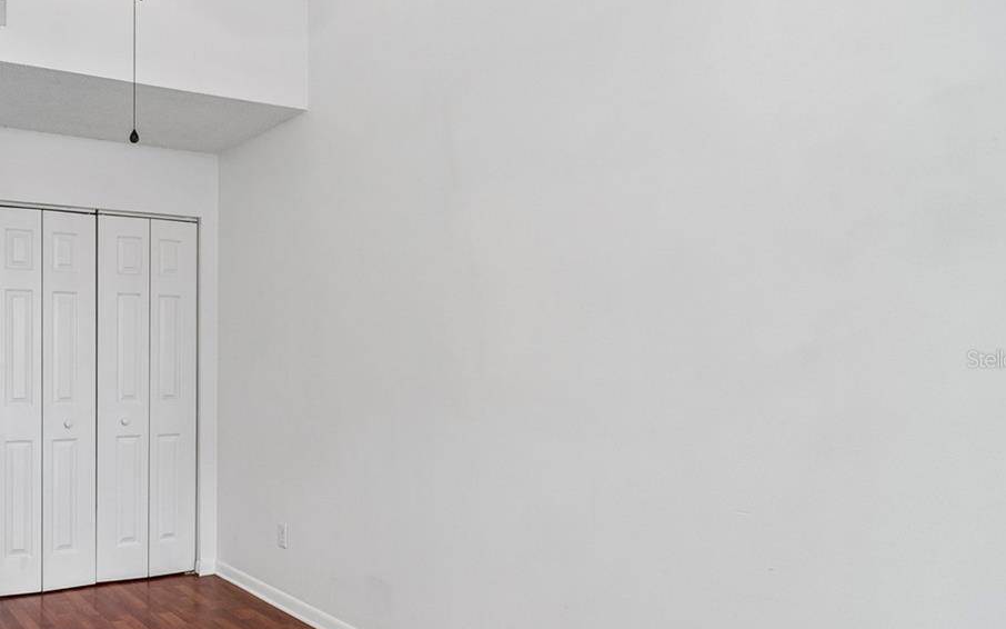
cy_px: 359
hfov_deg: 61.7
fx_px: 740
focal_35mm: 27
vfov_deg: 45.9
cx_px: 178
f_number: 7.1
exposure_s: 1/5
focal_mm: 10
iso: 100
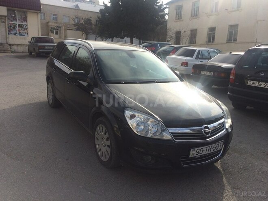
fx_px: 225
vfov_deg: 48.2
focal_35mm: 29
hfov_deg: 61.7
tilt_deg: -11.2
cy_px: 100
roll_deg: -0.7
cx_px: 134
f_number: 2.2
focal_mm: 4.15
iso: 32
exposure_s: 1/1642
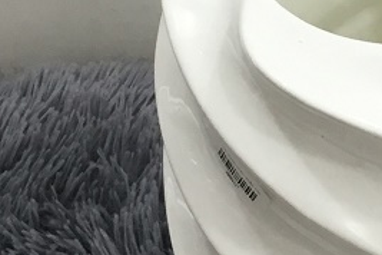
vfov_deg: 9.4
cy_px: 10
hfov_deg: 13.9
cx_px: 391
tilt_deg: -38.8
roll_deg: +1.8
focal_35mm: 145
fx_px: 1538
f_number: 2.4
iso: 80
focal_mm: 3.3
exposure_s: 1/33
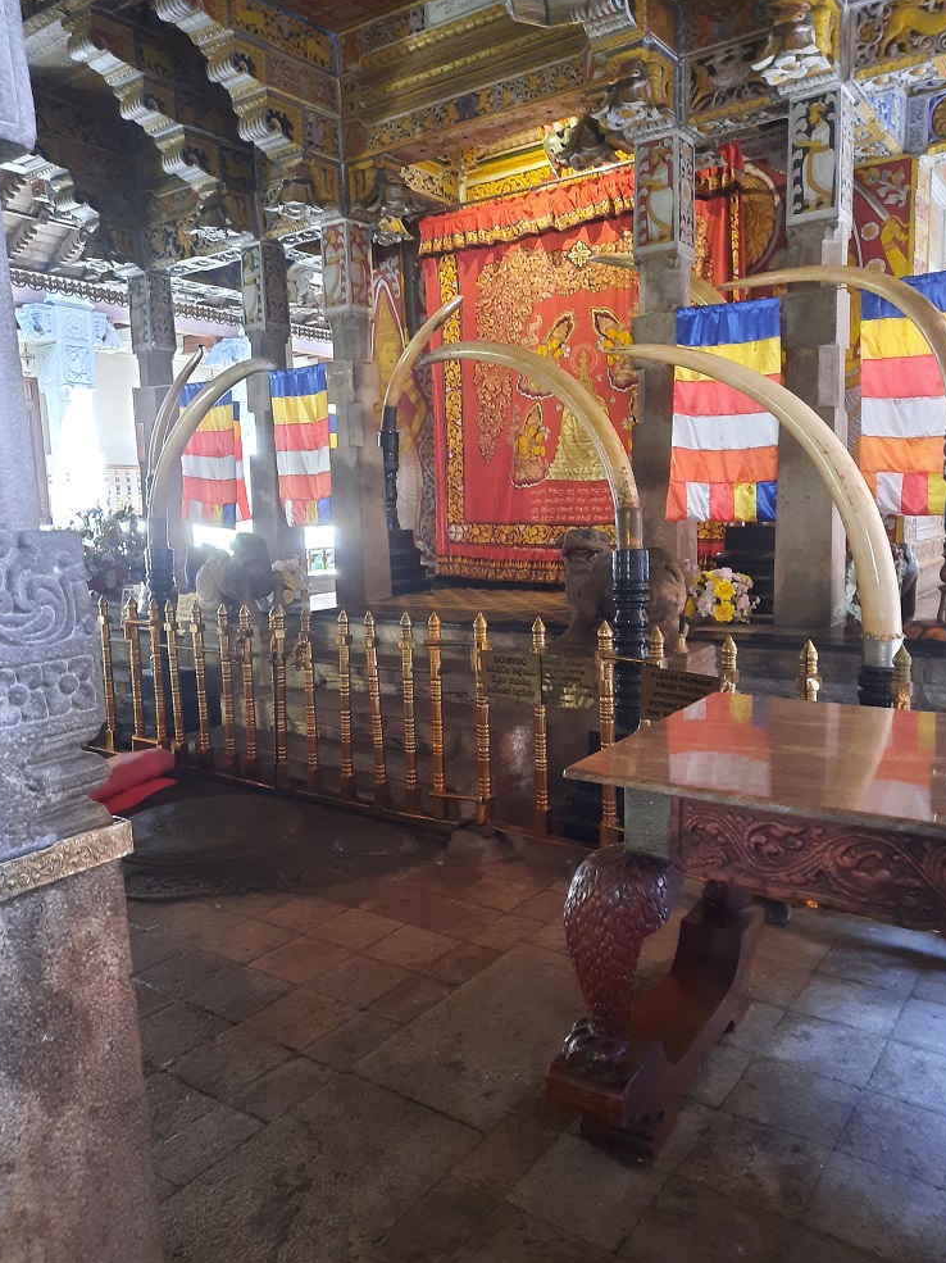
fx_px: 948
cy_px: 641
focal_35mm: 26
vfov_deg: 67.3
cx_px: 472
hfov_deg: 53.0
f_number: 2
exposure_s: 1/20
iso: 640
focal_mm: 4.6
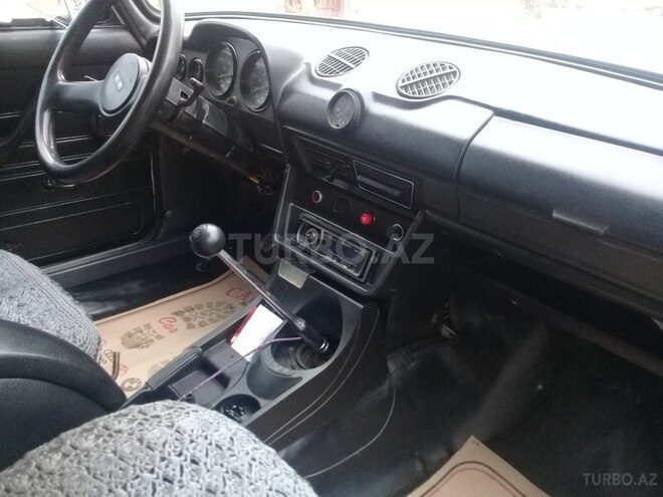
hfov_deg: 58.4
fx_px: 594
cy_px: 248
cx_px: 332
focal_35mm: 31
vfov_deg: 45.4
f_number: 2.2
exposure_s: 1/25
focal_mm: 3.3
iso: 200
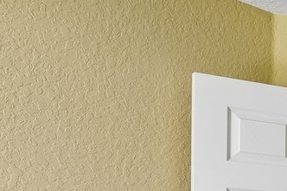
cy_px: 316
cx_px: 786
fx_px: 837
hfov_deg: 12.4
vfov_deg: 12.2
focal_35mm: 105
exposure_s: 1/10
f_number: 9
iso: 400
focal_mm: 17
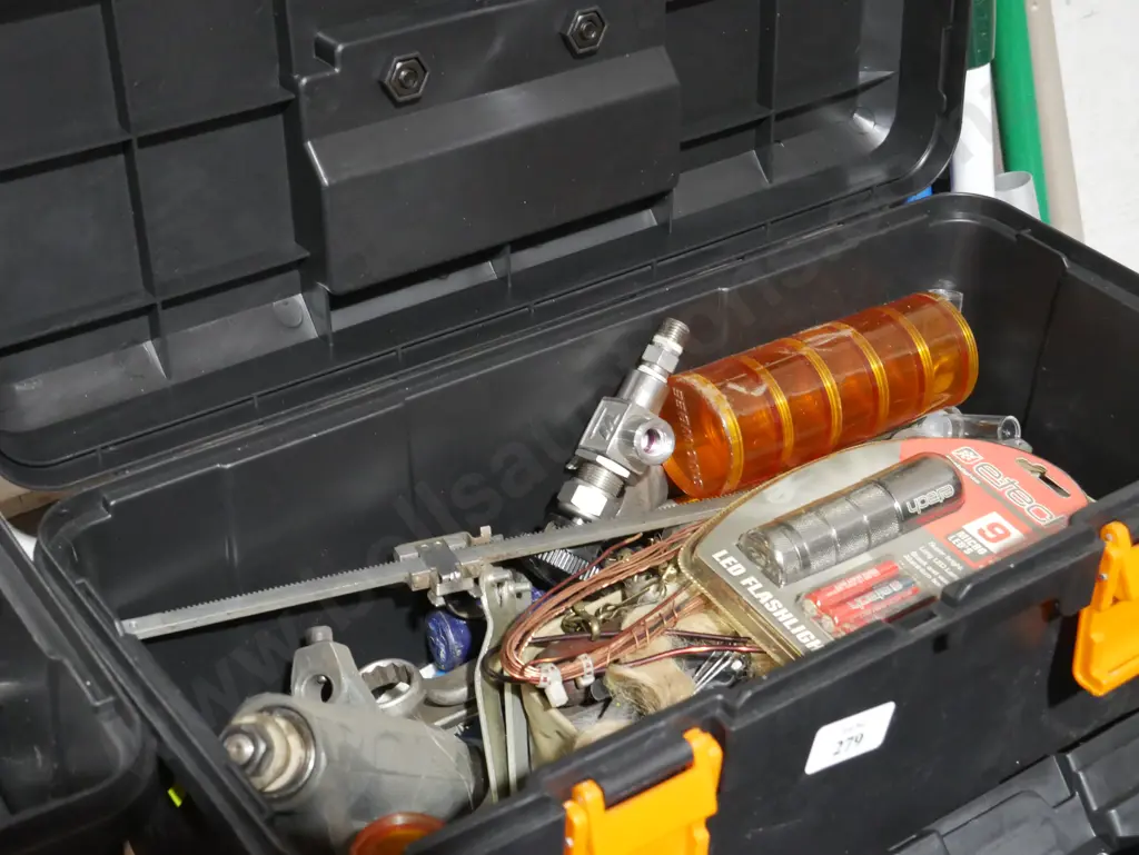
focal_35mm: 60
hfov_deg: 32.2
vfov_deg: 24.4
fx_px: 1975
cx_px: 570
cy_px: 428
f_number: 5.4
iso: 3200
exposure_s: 1/40
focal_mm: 30
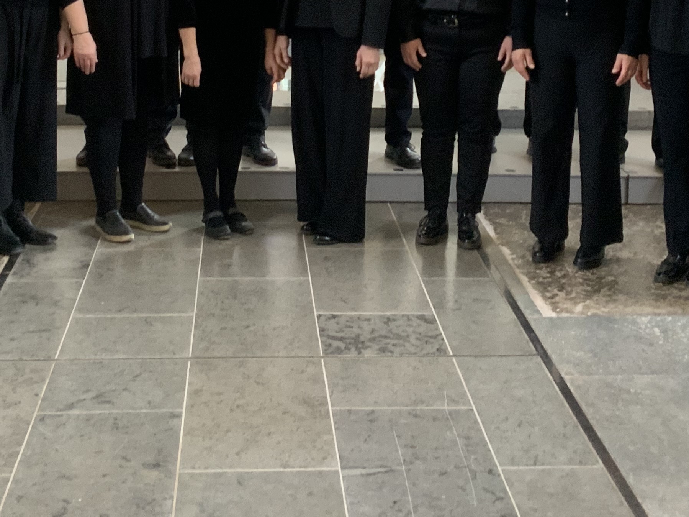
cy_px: -2
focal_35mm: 65
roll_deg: -1.6
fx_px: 1294
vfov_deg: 21.8
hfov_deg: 29.8
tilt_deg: -8.0
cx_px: 331
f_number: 1.8
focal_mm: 3
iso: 200
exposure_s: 1/50
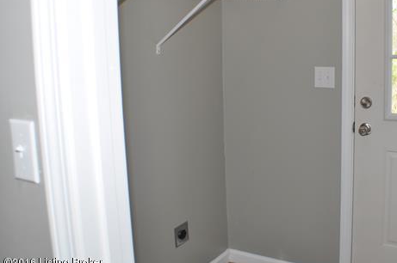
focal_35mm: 50
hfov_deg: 39.0
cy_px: 95
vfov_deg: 26.8
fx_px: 551
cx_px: 275
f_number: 5.6
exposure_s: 1/125
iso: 360
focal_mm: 24
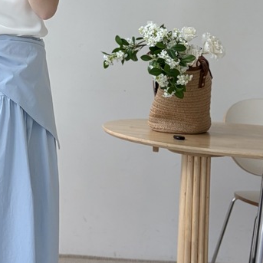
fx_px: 576
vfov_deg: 25.7
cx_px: -5
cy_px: 104
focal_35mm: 67
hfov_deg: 24.5
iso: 64
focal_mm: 5.96
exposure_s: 1/120
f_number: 1.6
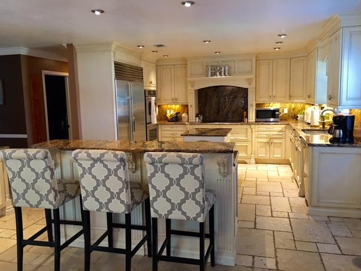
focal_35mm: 29
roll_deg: +0.8
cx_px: 180
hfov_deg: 61.7
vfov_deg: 48.2
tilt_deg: -6.2
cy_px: 136
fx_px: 302
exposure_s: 1/15
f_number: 2.2
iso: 80
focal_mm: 4.15
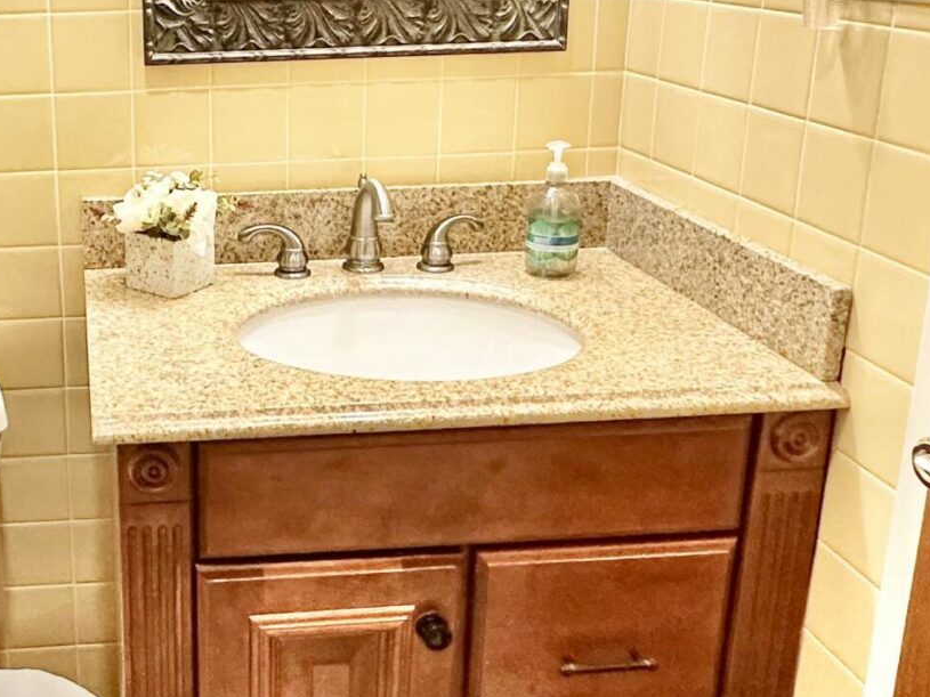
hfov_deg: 40.6
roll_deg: +1.9
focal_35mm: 44
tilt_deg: -15.5
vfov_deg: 32.6
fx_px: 1182
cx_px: 149
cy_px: 235
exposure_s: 1/120
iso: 250
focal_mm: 2.22
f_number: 2.2
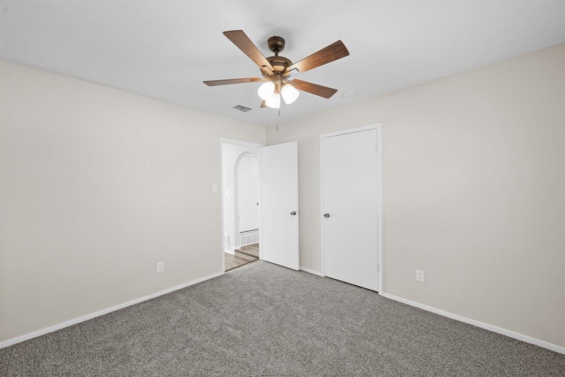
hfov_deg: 104.2
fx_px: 220
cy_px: 188
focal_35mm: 14
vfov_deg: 81.2
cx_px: 282
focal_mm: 14
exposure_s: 1/13
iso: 1250
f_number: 8
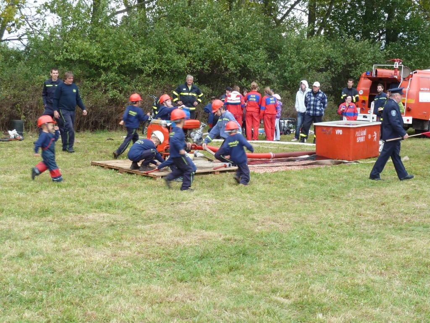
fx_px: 683
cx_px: 215
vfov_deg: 26.6
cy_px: 162
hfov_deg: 34.9
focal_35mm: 55
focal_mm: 9.1
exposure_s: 1/80
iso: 80
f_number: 3.9
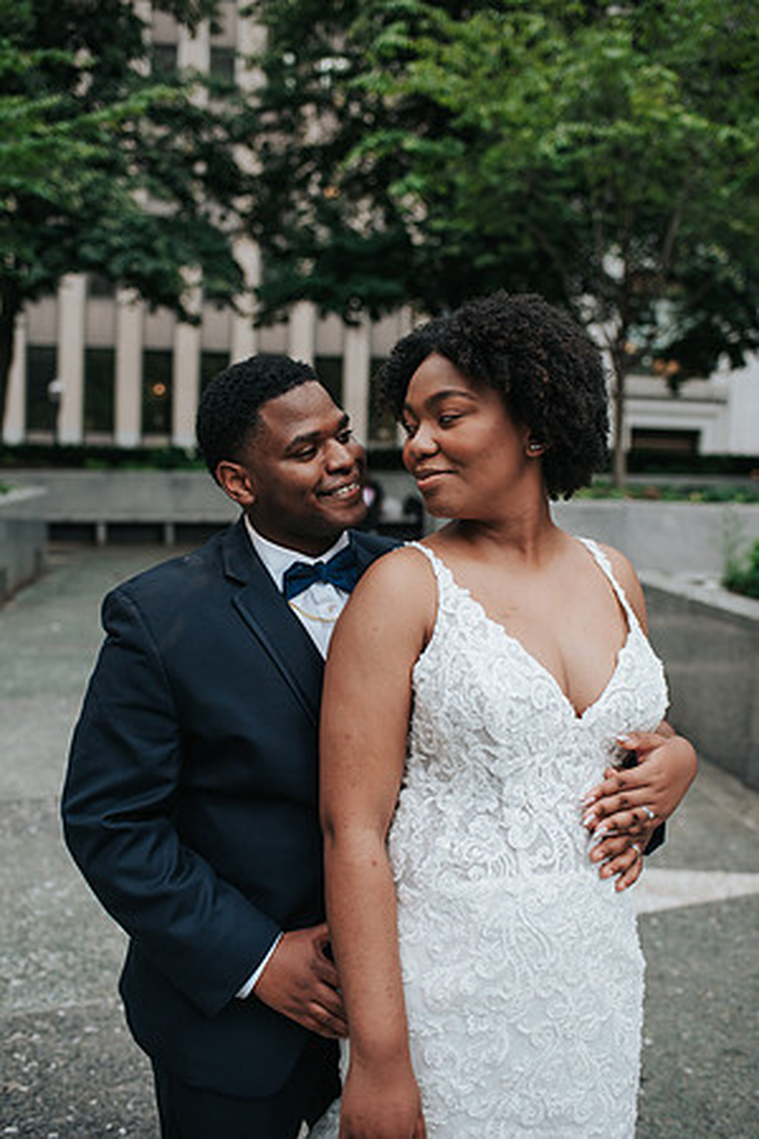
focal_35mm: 35
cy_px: 570
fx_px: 1107
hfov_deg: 37.9
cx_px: 380
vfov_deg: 54.4
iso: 1000
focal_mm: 35
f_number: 2.8
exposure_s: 1/1250
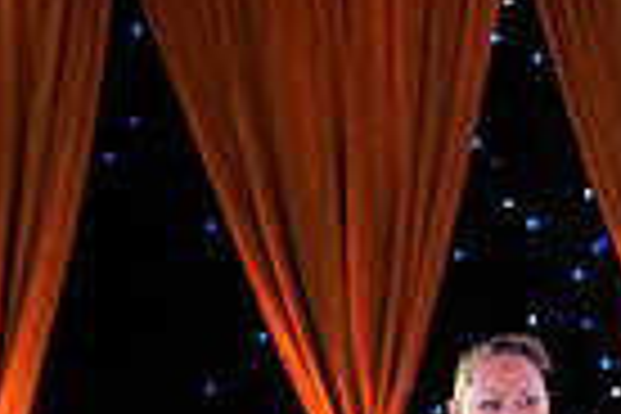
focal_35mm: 236
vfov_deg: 5.7
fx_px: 4071
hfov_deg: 8.3
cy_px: 700
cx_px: 1184
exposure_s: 1/400
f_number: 4
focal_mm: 56
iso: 1250
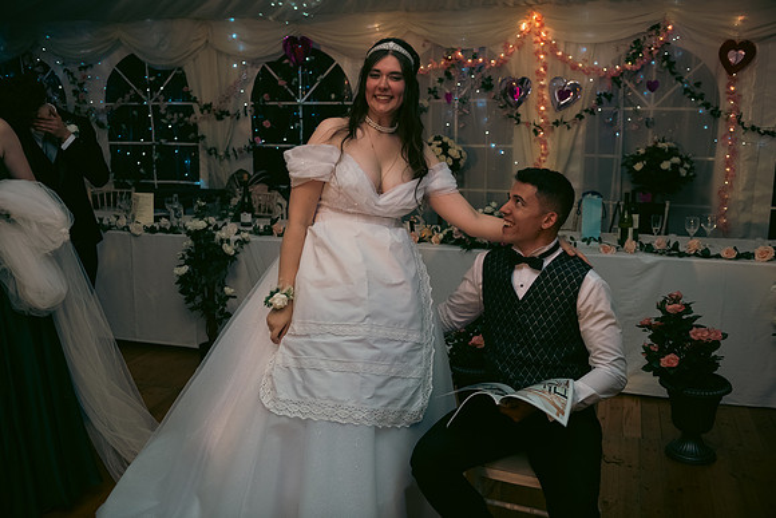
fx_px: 776
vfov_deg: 36.9
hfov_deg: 53.1
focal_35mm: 36
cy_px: 259
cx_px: 388
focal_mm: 36
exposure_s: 1/160
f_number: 3.5
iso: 800
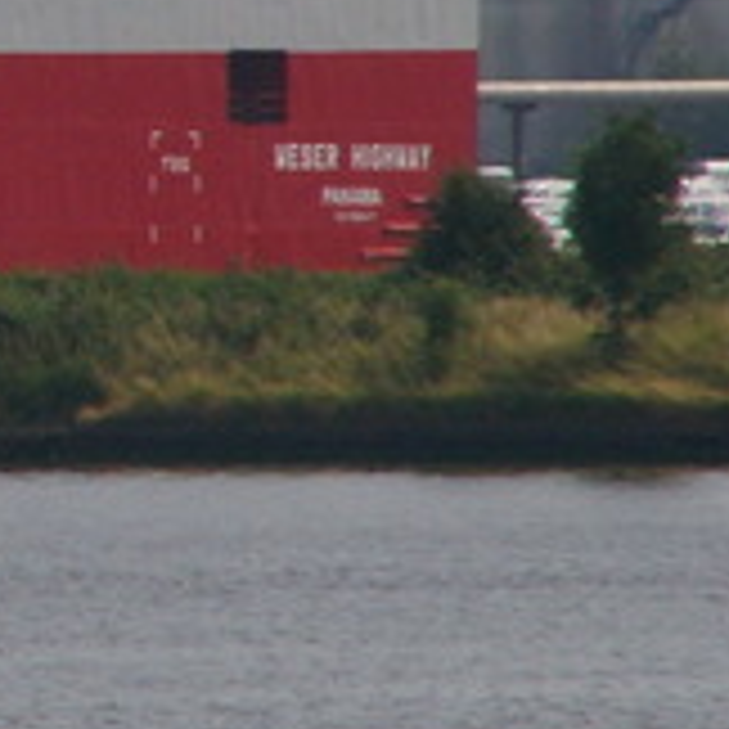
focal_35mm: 1259
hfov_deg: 1.4
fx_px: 29997
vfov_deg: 1.4
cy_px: -135
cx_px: -855
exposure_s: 1/1000
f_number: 16
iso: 800
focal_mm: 200
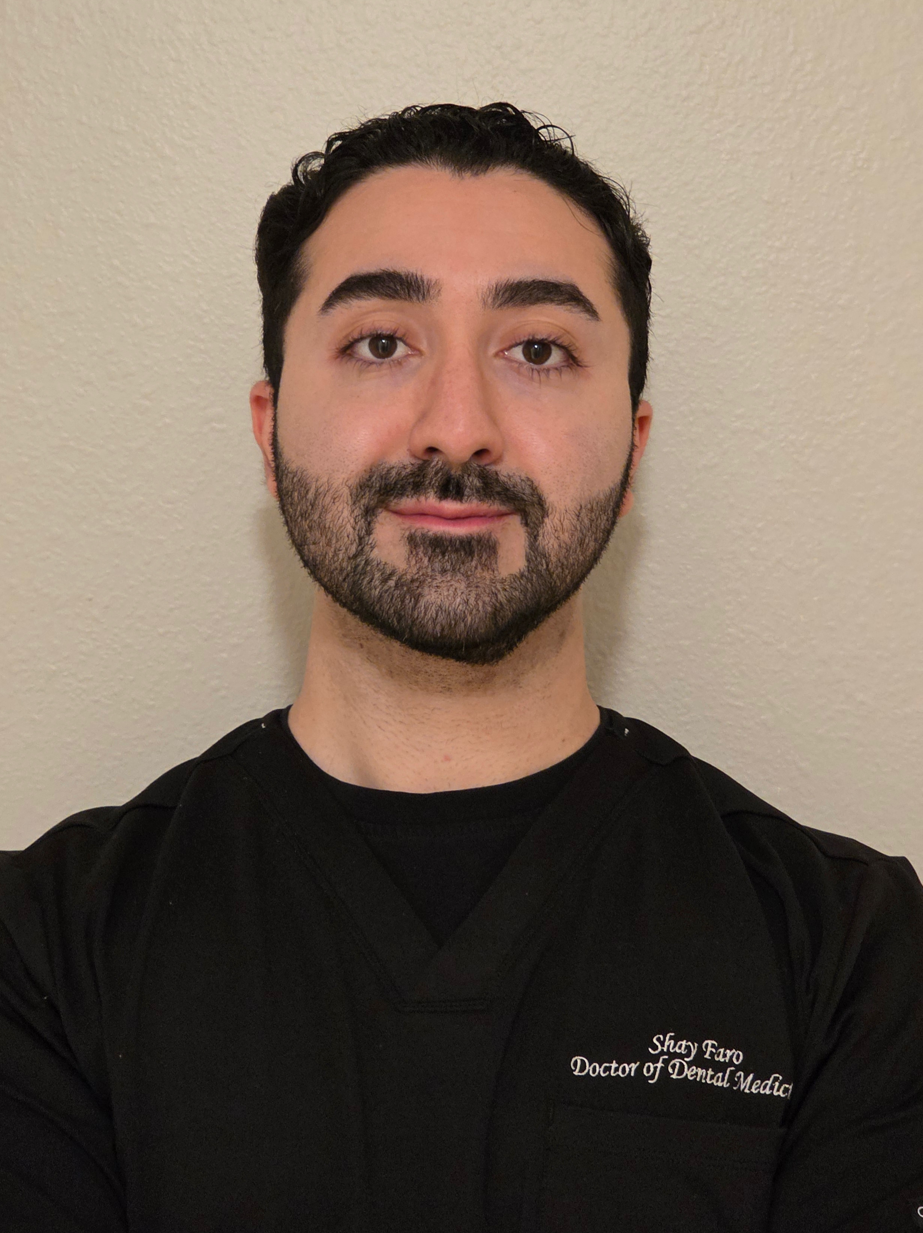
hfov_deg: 17.6
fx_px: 2989
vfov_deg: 23.3
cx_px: 469
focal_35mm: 84
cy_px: 565
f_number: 2.4
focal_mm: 7.9
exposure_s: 1/30
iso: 640
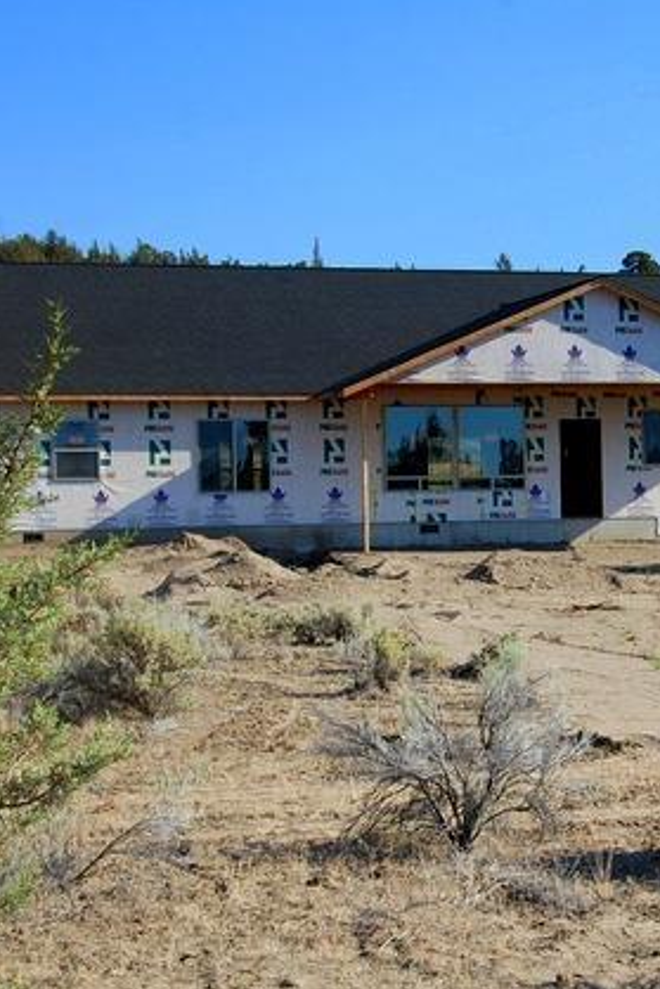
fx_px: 2143
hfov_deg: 17.3
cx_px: 587
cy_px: 491
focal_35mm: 78
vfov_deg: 26.0
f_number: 9
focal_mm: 34
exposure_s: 1/320
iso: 200
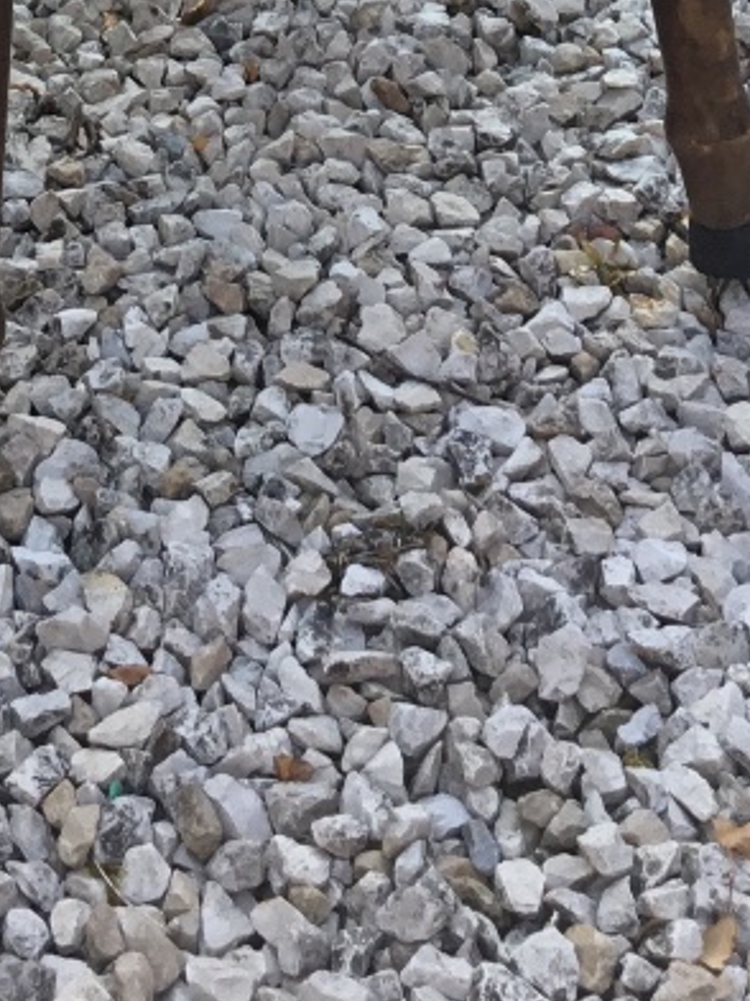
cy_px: -401
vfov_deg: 18.7
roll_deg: +0.4
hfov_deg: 15.5
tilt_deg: -21.6
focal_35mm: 95
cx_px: 181
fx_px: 2744
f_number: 2.4
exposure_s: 1/100
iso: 32
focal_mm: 3.3
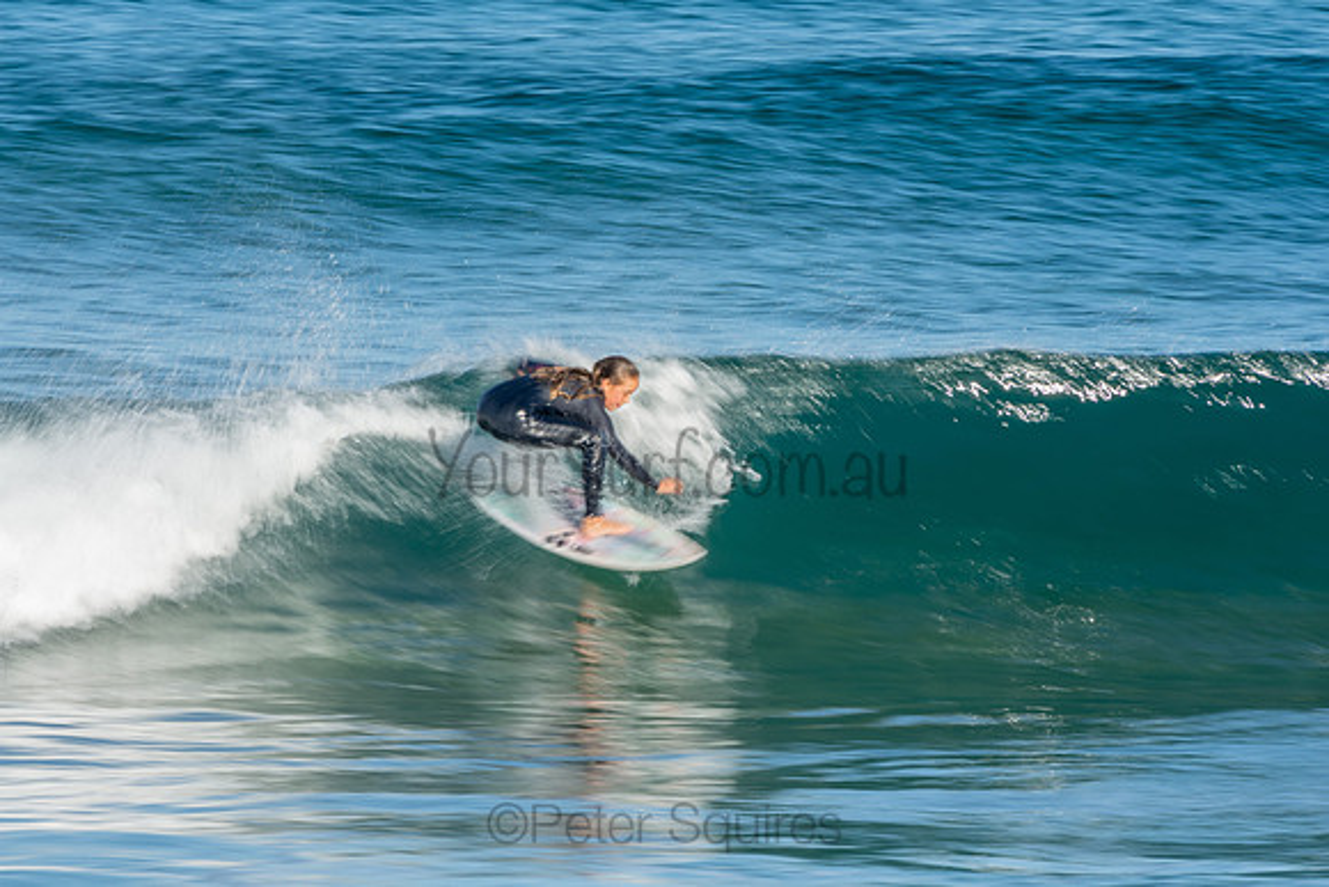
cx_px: 664
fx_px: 22154
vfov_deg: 2.3
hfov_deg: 3.4
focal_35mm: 600
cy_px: 444
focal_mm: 400
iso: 100
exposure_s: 1/25
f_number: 25
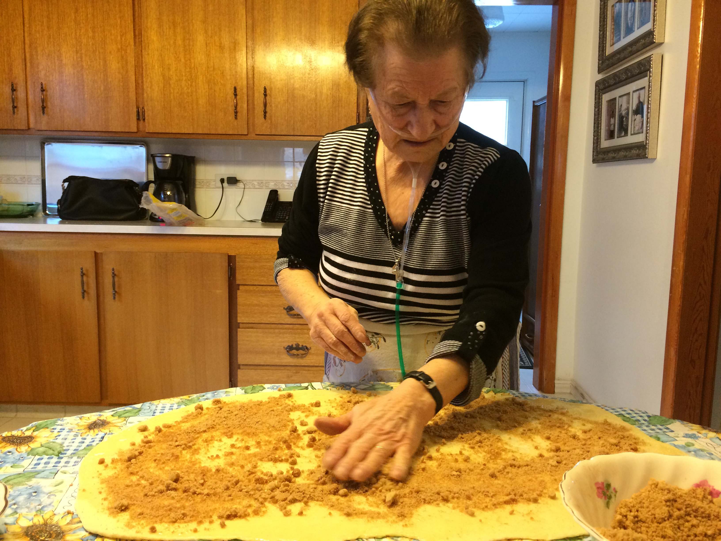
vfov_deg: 48.2
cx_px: 360
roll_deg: -0.7
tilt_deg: -7.2
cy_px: 270
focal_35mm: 29
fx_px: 604
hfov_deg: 61.7
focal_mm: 4.15
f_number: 2.2
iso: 160
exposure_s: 1/30
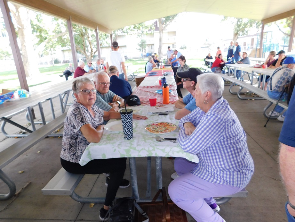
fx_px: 196
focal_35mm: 23
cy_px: 111
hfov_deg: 73.9
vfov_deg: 58.9
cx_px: 148
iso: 125
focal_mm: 4
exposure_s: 1/40
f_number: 3
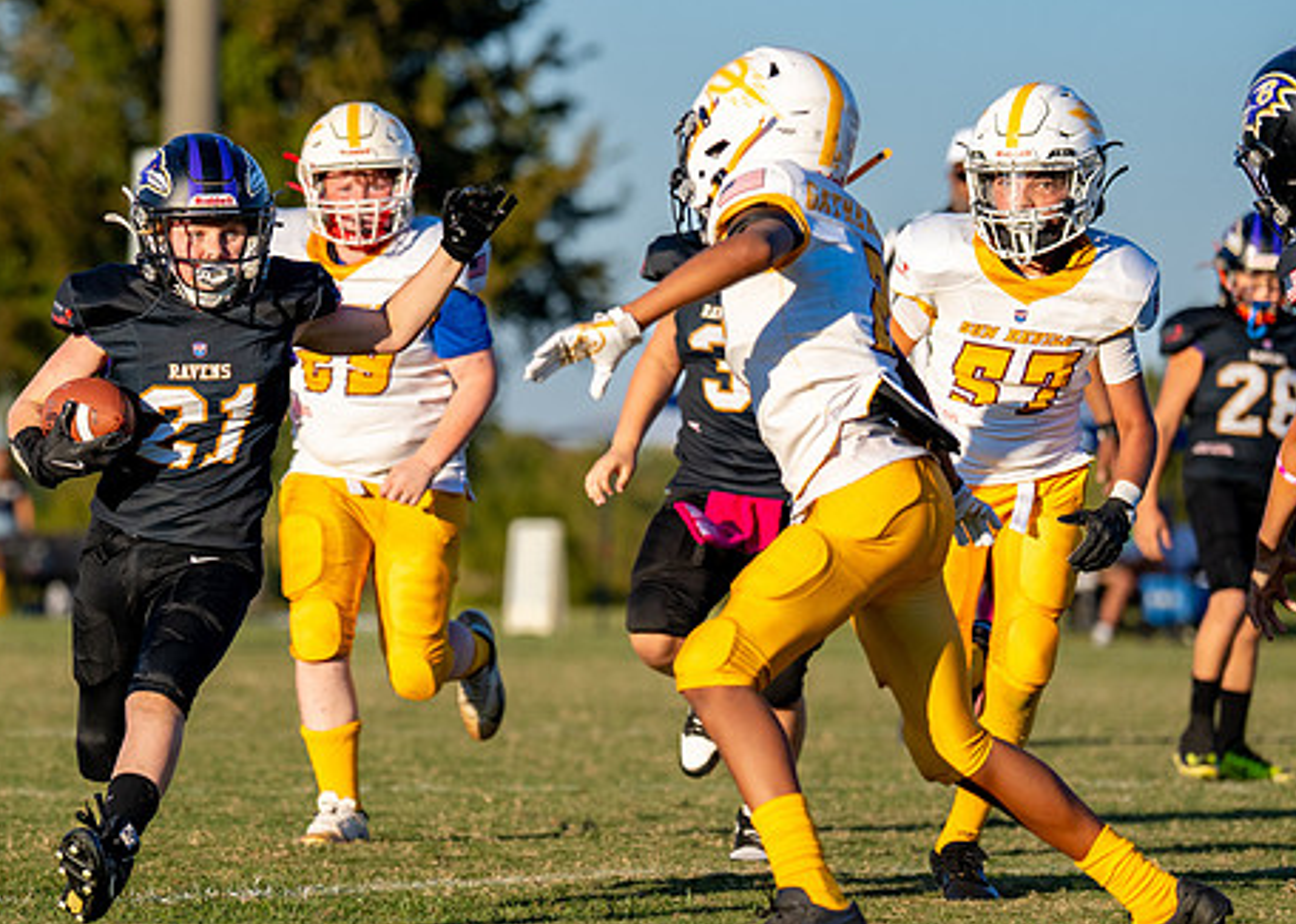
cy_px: 503
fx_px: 10629
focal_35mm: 289
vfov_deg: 5.0
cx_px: -9
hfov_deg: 7.0
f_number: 2.8
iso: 160
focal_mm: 129
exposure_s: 1/2500
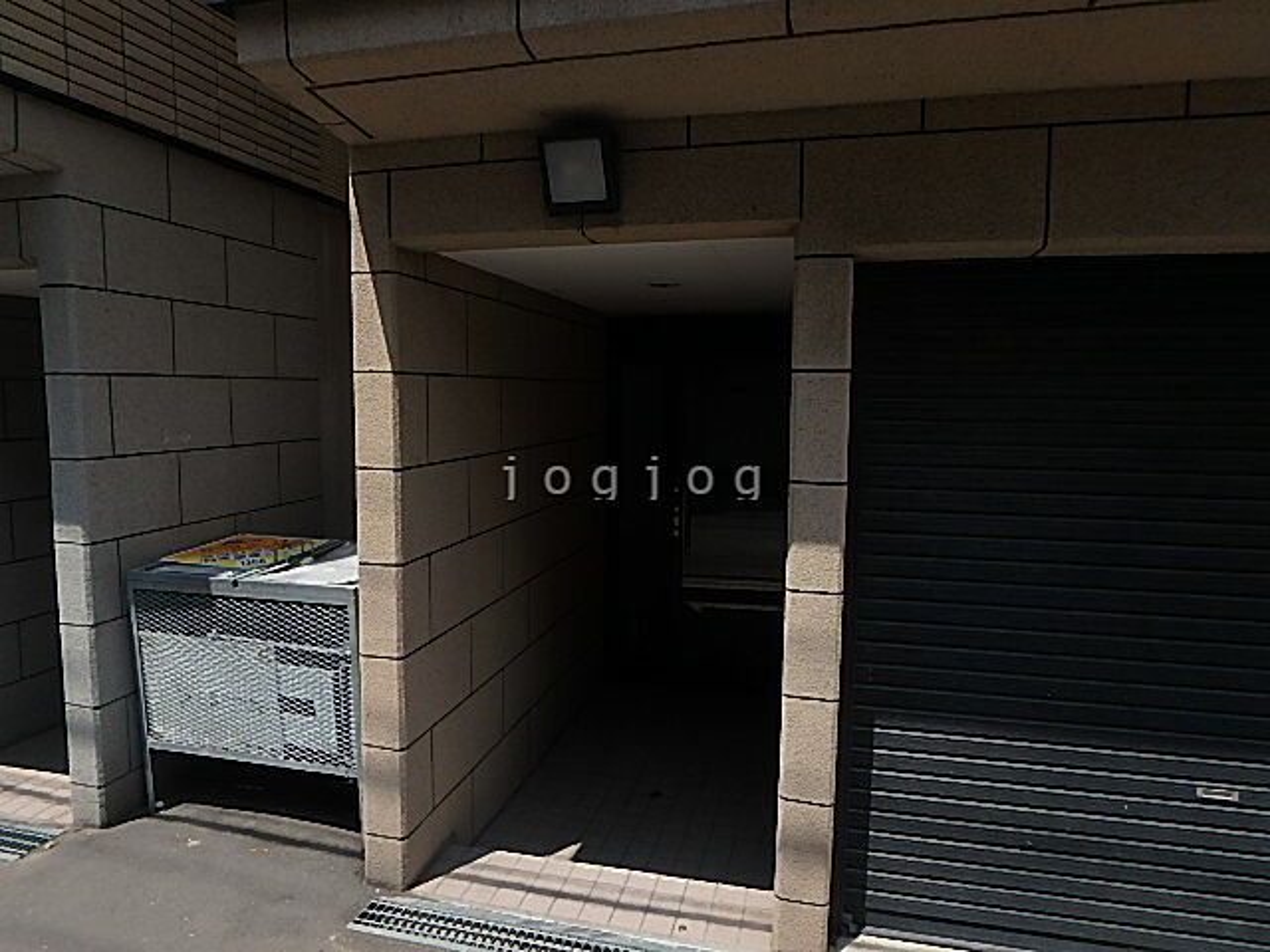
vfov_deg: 63.4
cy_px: 476
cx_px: 635
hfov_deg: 79.0
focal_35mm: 21
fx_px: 770
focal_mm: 3.7
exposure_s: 1/1250
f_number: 3.5
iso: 125
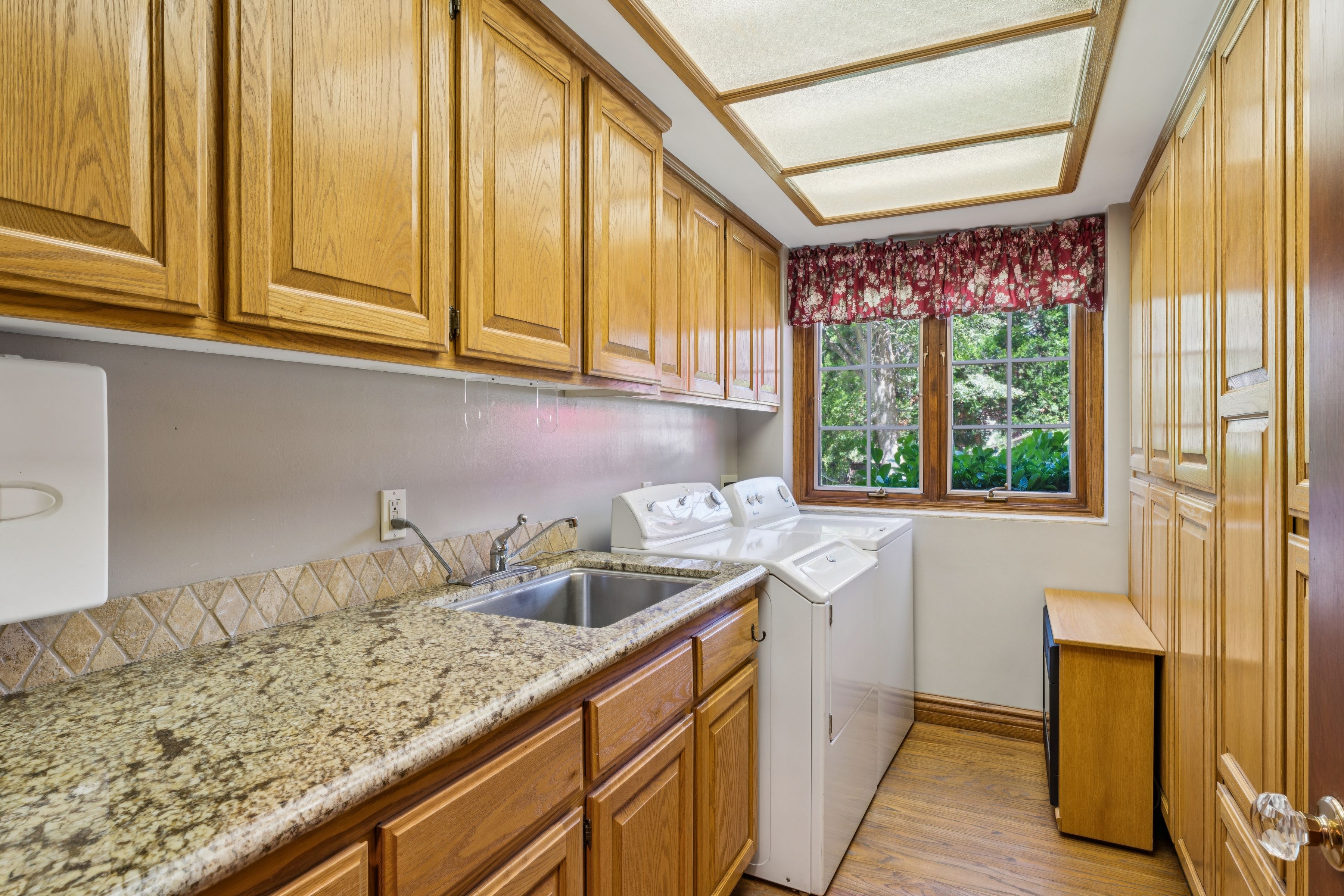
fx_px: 702
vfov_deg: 65.1
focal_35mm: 19
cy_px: 448
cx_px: 672
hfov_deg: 87.5
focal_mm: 18.8
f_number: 13
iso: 100
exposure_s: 1/1.25
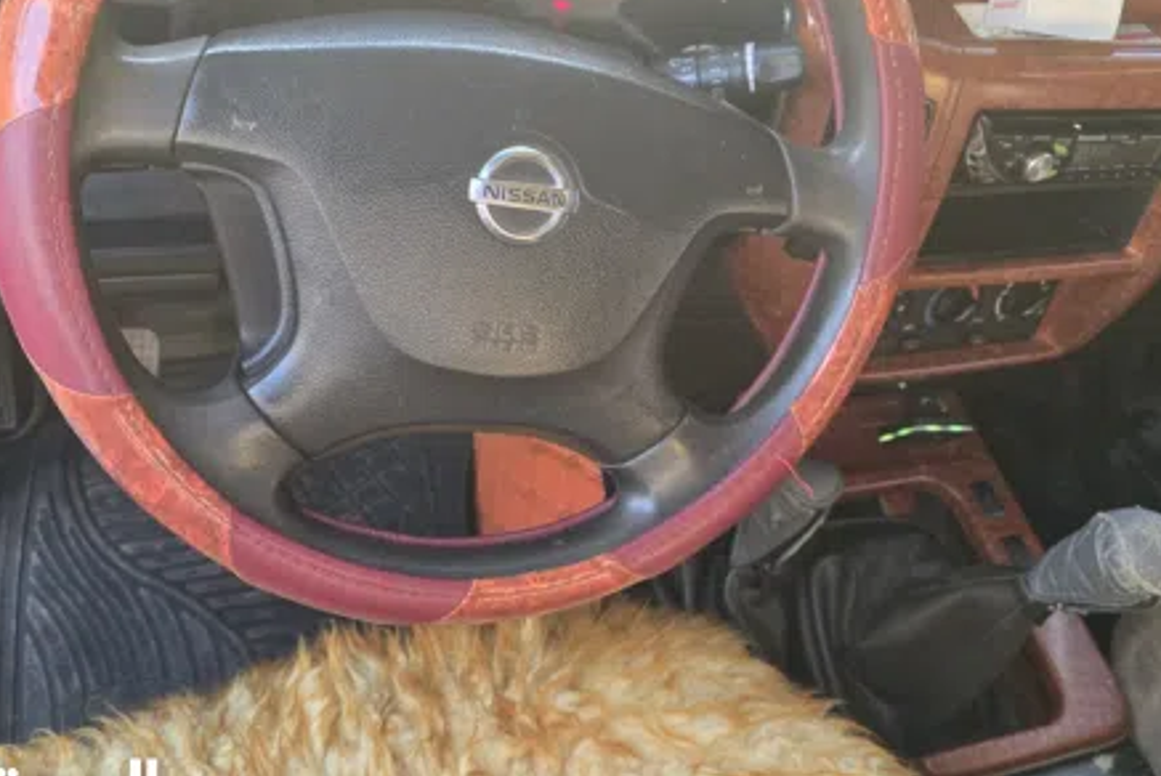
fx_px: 1129
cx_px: 558
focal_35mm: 35
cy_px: 375
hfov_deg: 54.4
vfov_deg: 37.9
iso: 200
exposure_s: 1/180
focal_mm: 6.3
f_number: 1.7
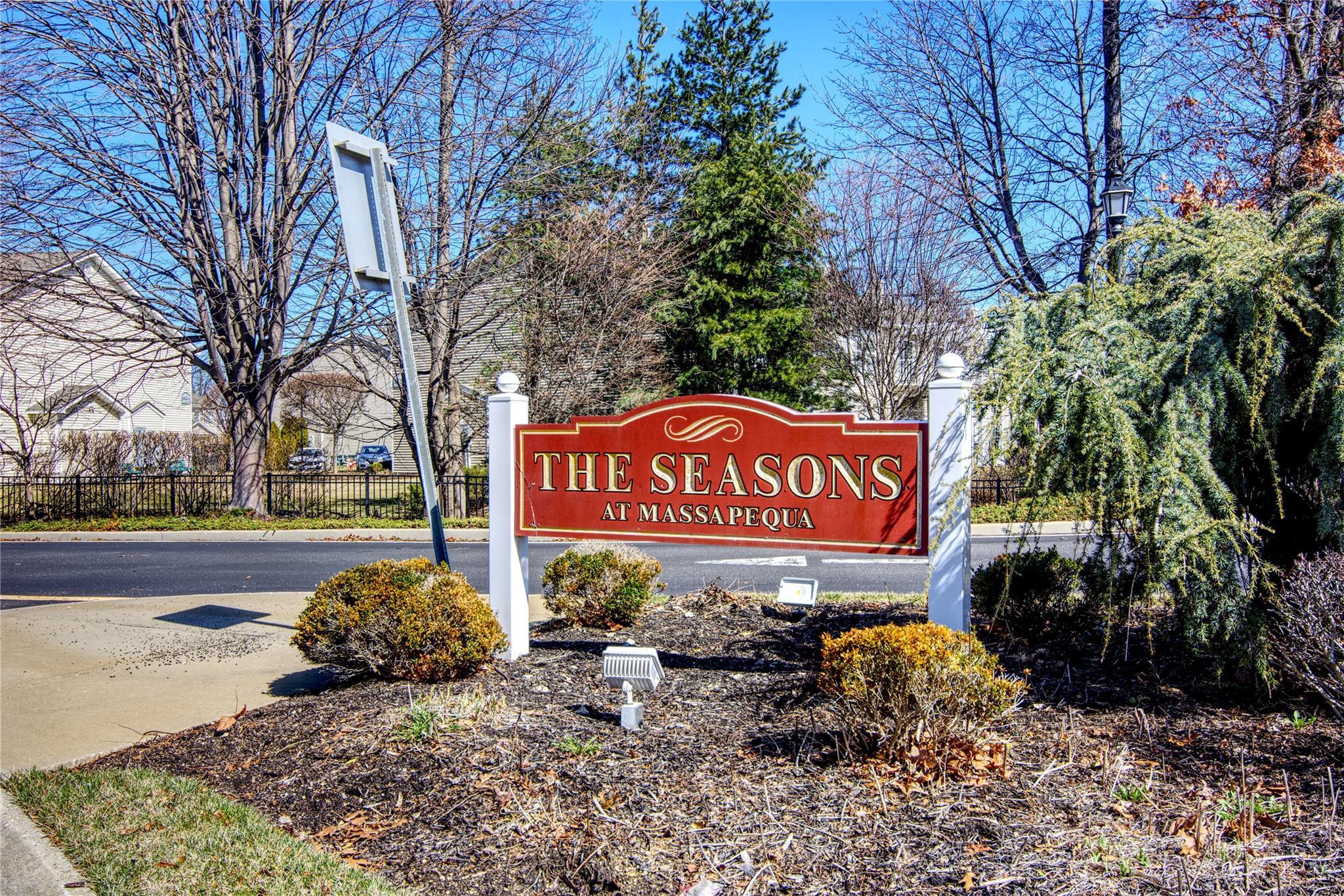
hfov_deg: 61.9
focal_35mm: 30
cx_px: 672
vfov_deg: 43.6
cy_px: 448
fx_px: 1120
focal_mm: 20
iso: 320
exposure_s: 1/1000
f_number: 8
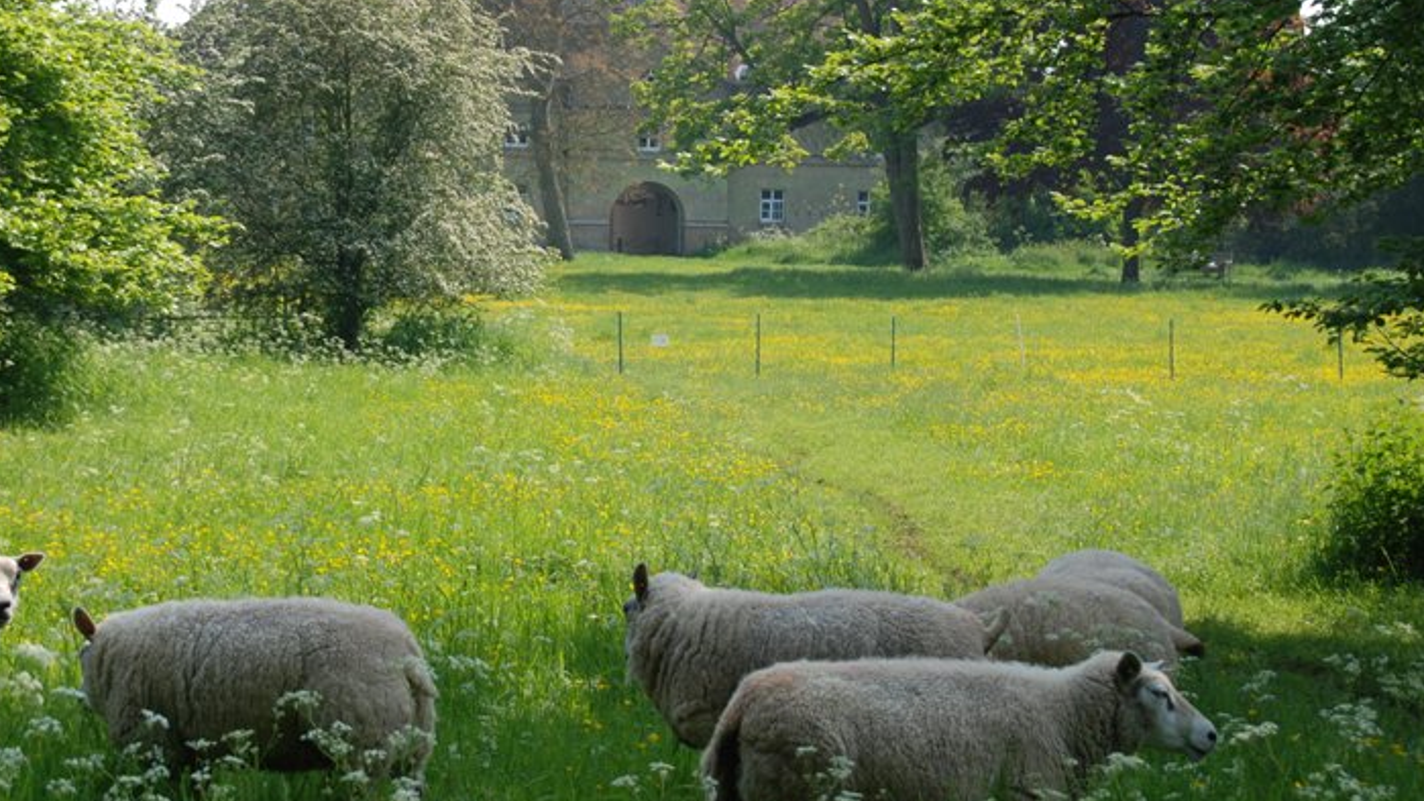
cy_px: 371
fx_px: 4115
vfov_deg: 11.1
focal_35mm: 109
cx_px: 540
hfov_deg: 19.6
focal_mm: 50
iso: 100
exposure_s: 1/200
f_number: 7.1
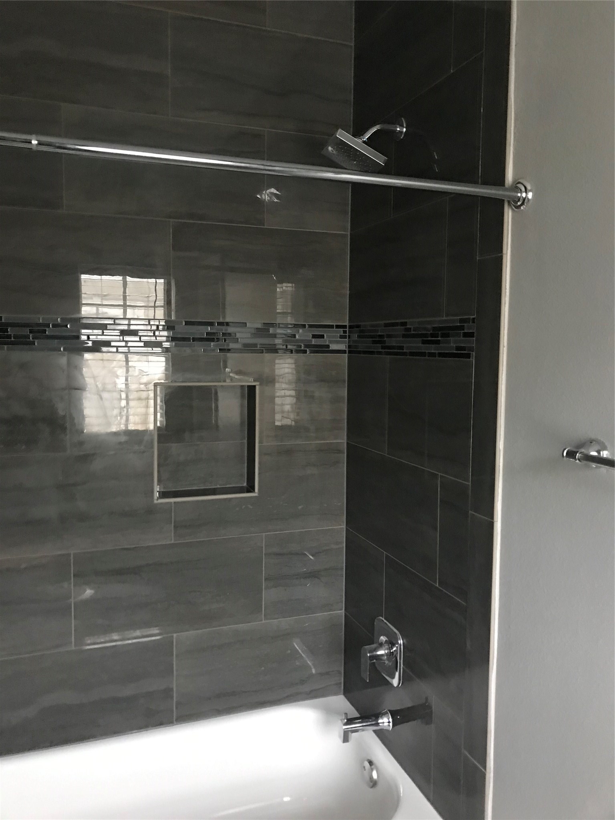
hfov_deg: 49.7
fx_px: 663
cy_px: 410
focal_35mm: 28
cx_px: 308
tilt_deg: -6.6
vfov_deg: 63.4
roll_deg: -0.9
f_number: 1.8
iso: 80
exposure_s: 1/5
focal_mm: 3.99
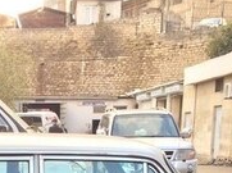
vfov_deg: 12.7
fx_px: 709
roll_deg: -0.7
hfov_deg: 18.3
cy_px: 311
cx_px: 28
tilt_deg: -13.2
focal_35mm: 106
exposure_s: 1/101
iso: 32
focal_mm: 4.15
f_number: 2.2
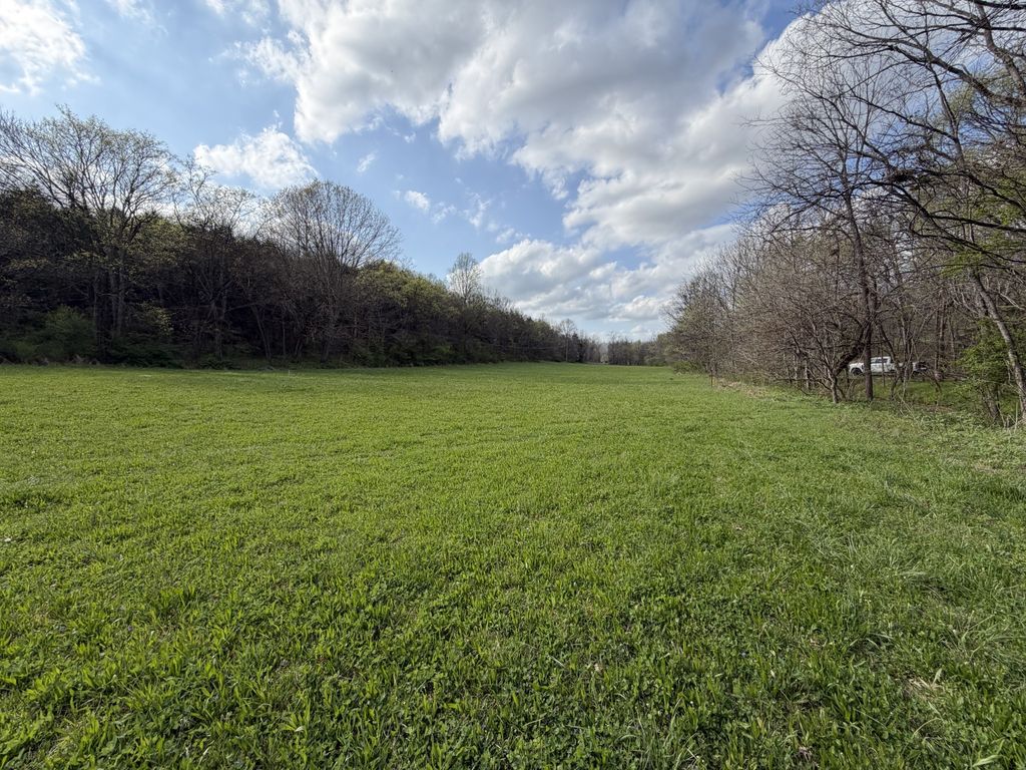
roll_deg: -0.4
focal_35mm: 14
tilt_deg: -1.5
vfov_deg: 85.7
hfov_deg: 102.1
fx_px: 415
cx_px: 513
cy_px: 385
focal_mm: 2.22
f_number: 2.2
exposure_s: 1/830
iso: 25
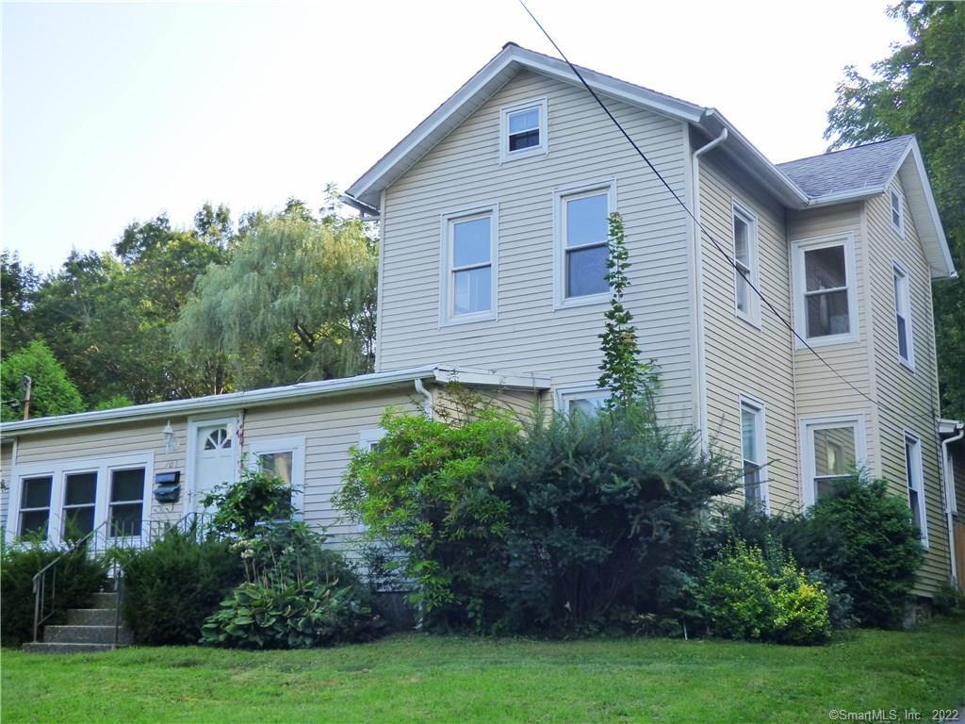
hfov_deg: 42.1
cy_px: 362
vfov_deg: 32.2
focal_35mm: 45
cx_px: 482
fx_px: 1254
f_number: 3.7
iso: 200
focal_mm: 7.79
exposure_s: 1/320
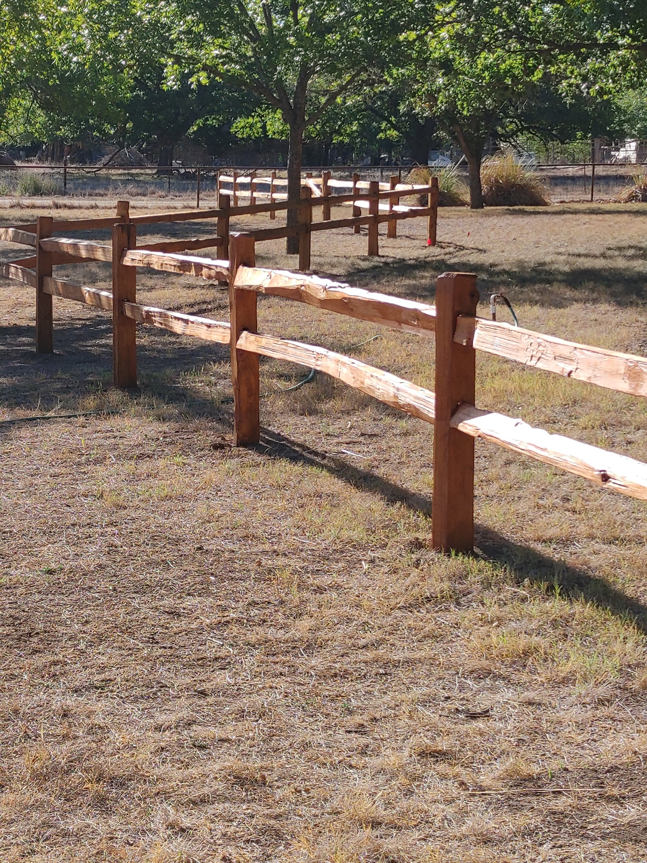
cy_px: 432
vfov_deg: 24.4
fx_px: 1994
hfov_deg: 18.4
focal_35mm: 80
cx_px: 324
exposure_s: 1/775
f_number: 1.8
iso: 50
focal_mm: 5.58
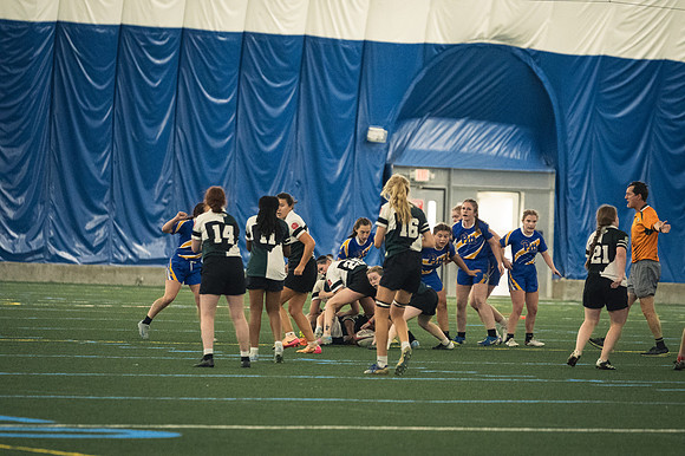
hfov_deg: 6.9
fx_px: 5705
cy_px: 228
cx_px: 342
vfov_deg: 4.6
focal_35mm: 300
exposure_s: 1/500
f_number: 2.8
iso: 7200
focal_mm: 200
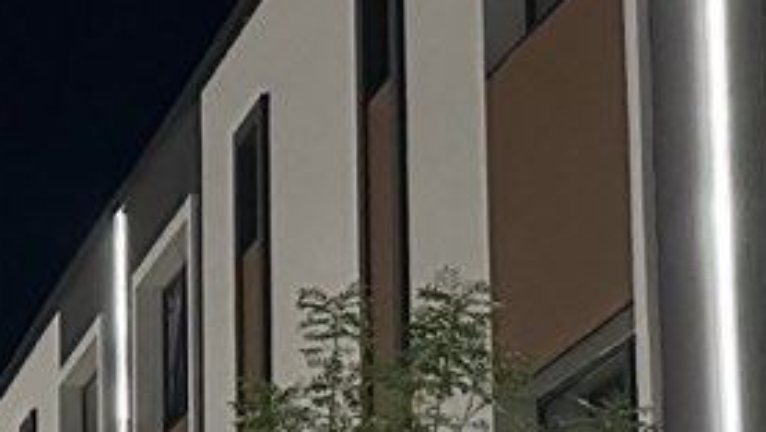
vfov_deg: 7.9
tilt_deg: +7.7
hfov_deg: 12.8
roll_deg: -1.6
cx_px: -639
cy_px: 659
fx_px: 3068
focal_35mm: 151
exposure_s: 1/25
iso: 800
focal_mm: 6.86
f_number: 1.78
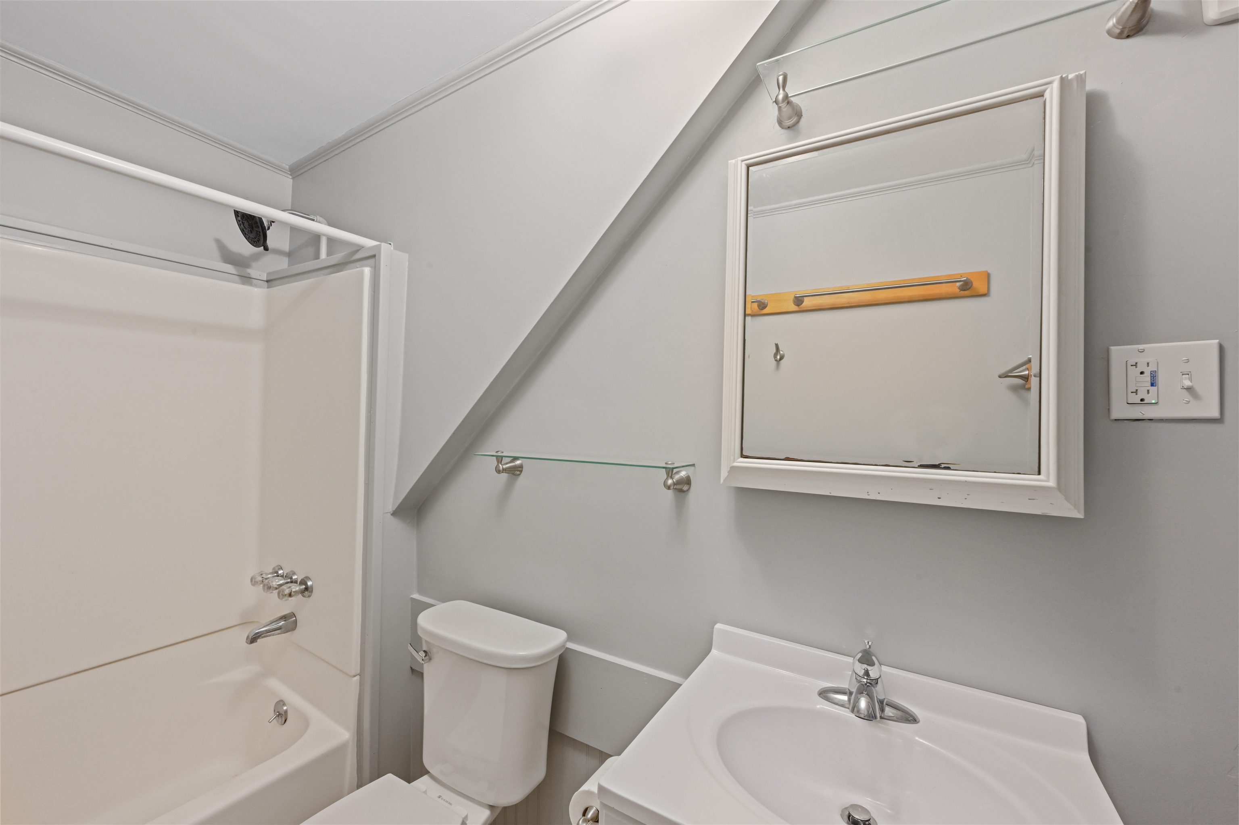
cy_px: 412
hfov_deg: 104.3
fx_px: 482
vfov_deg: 81.2
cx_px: 620
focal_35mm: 14
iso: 1000
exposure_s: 1/4
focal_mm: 14
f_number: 14
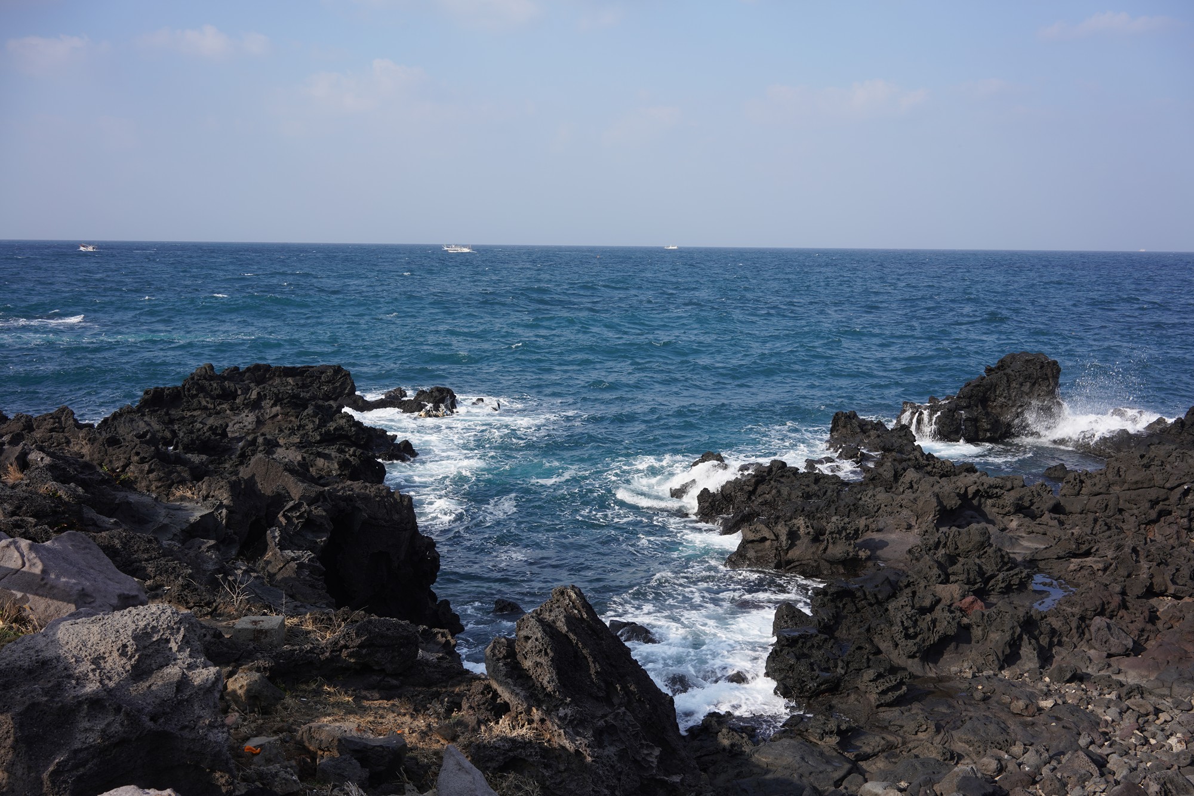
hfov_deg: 54.4
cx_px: 597
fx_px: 1161
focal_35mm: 35
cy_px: 398
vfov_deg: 37.9
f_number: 11
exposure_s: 1/100
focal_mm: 35
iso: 100
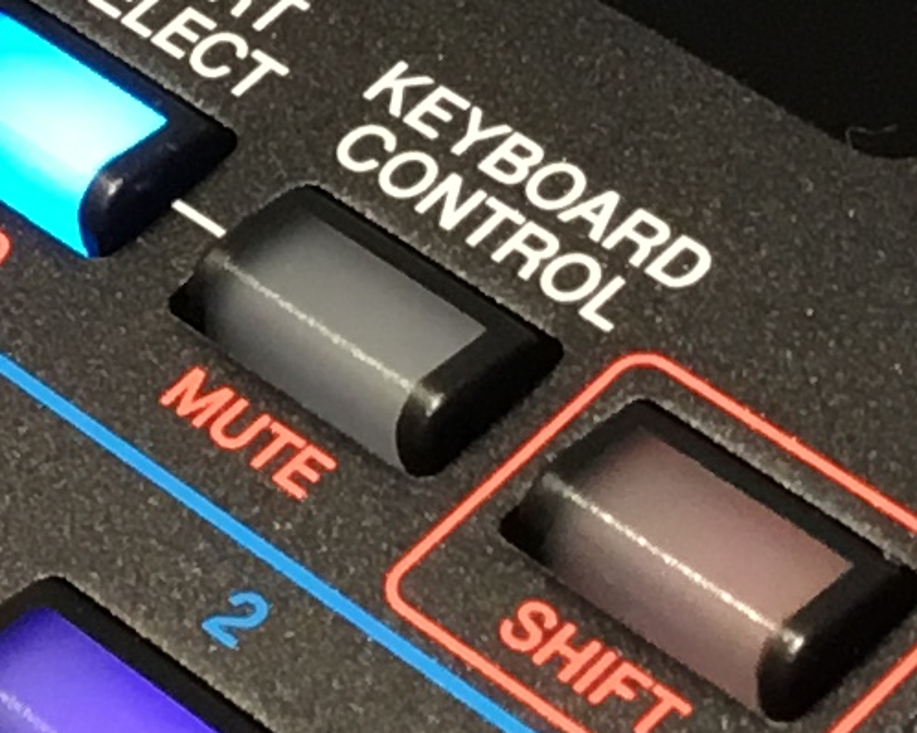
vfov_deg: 7.7
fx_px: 5373
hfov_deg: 9.6
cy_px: -200
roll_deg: +3.3
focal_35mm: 198
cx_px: -147
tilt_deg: -35.2
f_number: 2.4
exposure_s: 1/30
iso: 64
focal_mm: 3.3
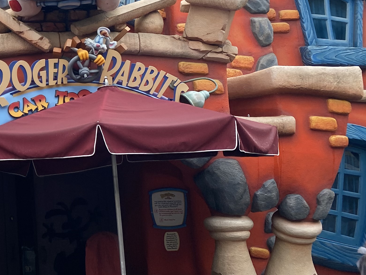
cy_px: 51
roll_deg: +2.0
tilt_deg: +12.1
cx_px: -93
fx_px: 708
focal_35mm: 67
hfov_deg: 25.5
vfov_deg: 21.6
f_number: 1.8
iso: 32
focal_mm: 4.25
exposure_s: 1/610
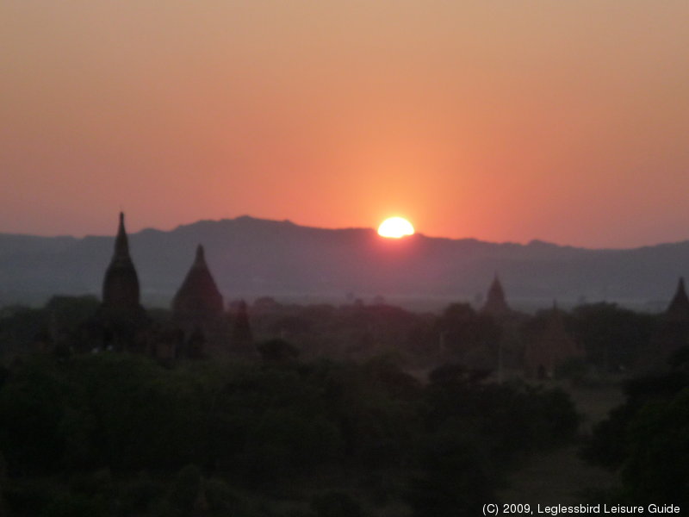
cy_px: 258
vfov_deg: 8.2
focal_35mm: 180
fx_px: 3583
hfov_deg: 11.0
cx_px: 344
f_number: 5.9
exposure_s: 1/200
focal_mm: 22
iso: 160
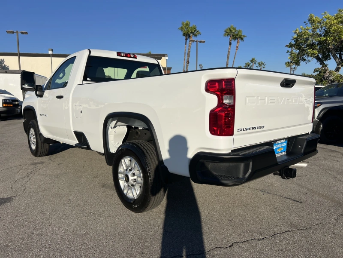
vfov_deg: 53.1
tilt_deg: -6.6
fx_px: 258
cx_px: 172
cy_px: 129
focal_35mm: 26
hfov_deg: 67.3
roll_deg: +0.6
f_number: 1.5
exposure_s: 1/8696
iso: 50
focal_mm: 5.7
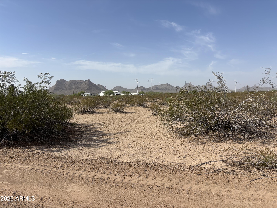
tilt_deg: -1.7
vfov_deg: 53.1
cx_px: 138
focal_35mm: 26
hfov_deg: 67.3
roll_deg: +1.4
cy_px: 104
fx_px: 208
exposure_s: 1/5348
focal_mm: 5.96
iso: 50
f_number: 1.6
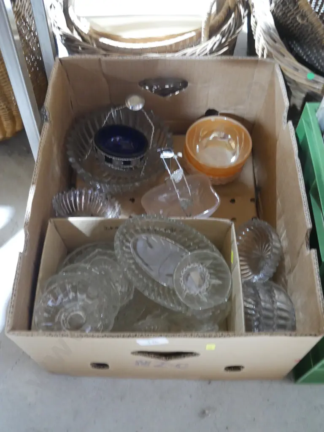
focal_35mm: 38
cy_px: 216
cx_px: 162
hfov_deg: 37.7
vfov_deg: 49.0
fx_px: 474
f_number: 4.1
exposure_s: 1/15
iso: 3200
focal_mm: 19
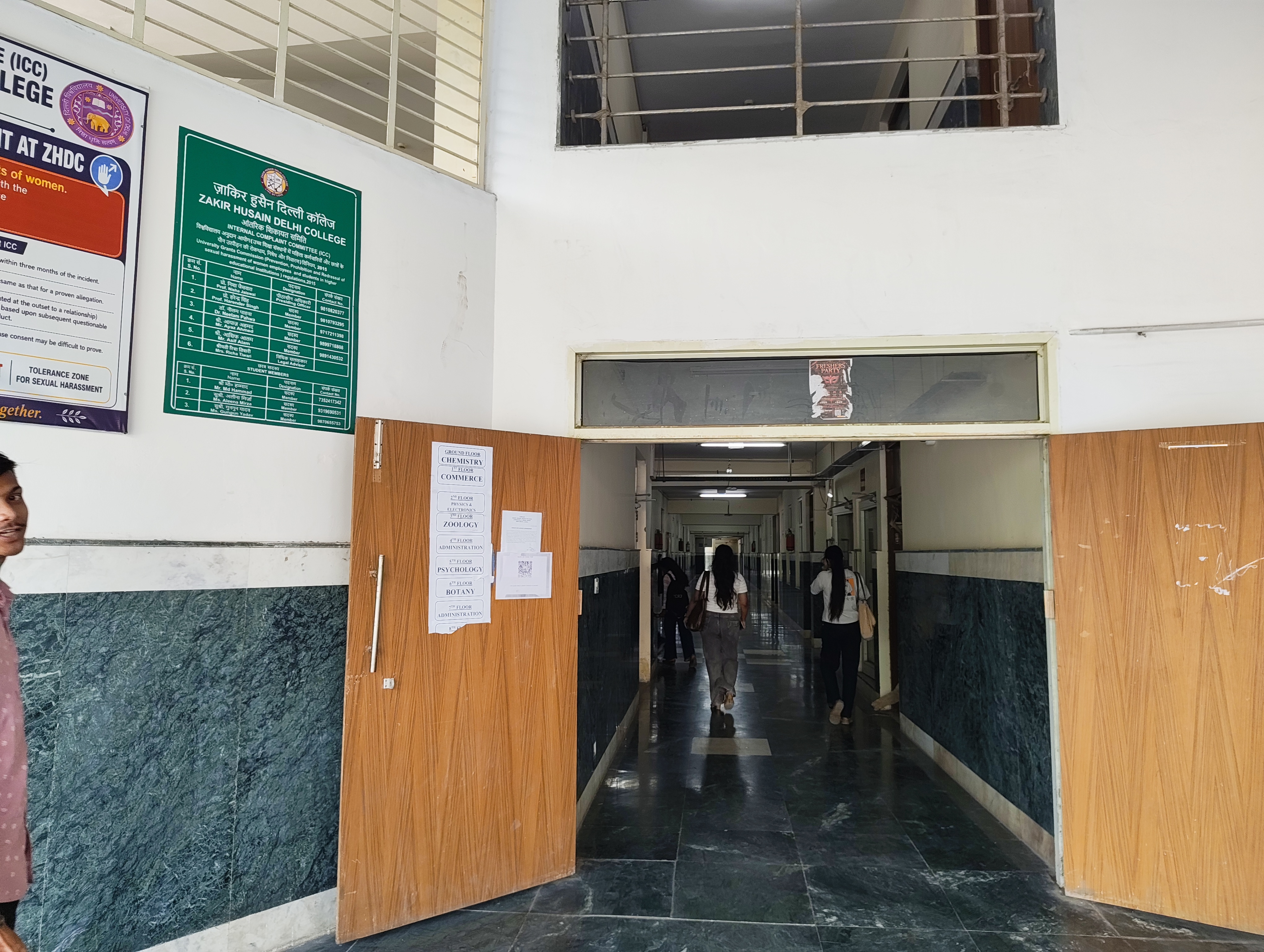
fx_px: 878
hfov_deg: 71.5
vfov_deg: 56.9
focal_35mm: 24
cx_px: 632
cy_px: 476
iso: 68
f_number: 1.88
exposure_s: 1/50
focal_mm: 5.56
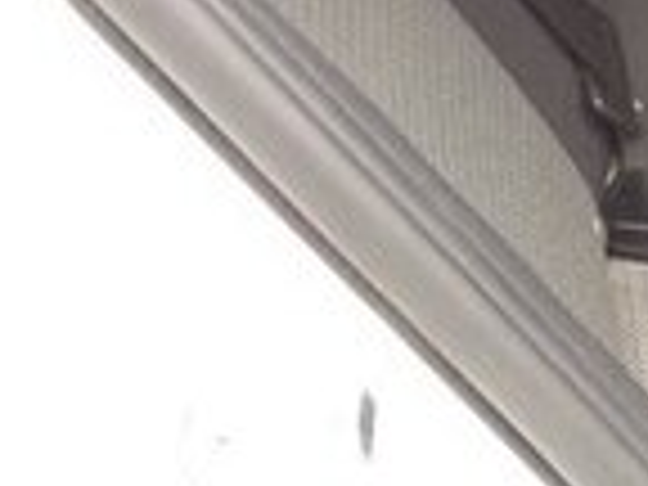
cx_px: 1156
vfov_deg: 10.7
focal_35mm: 133
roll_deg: +3.0
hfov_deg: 13.4
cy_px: -263
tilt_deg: -25.6
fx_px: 2490
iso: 64
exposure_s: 1/33
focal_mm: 4.15
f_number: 2.2
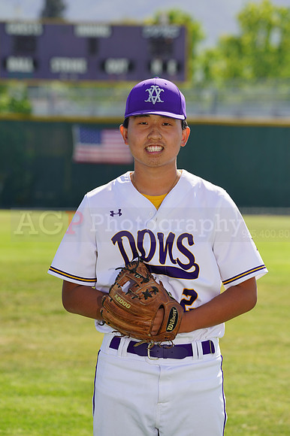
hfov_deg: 6.2
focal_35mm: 221
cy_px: 218
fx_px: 2673
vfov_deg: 9.3
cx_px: 145
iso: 100
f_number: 8
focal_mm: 221
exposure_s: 1/250
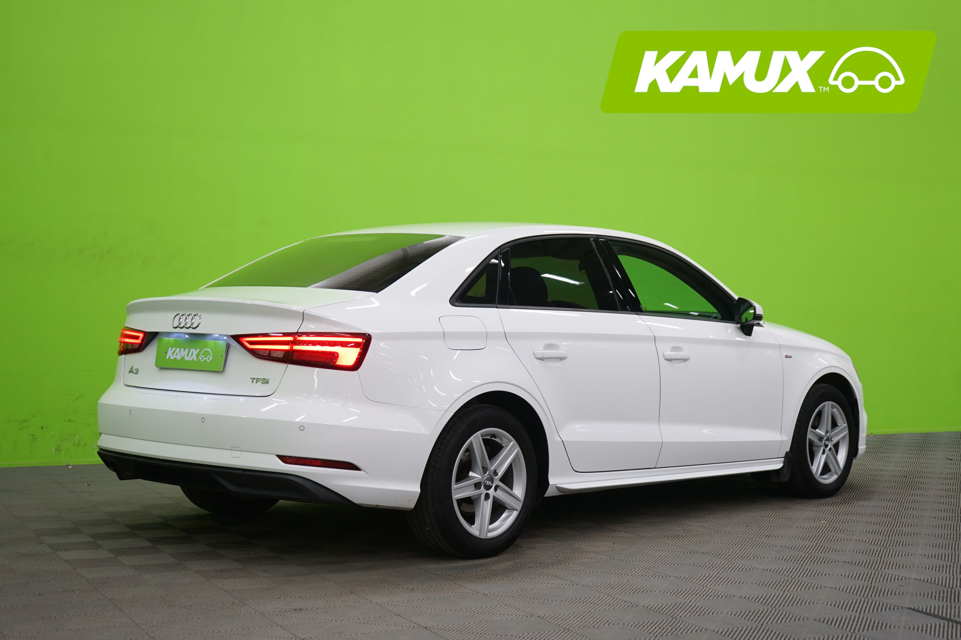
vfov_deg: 26.0
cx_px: 480
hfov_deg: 38.2
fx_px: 1388
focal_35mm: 52
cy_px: 320
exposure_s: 1/10
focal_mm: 52
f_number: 5
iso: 400
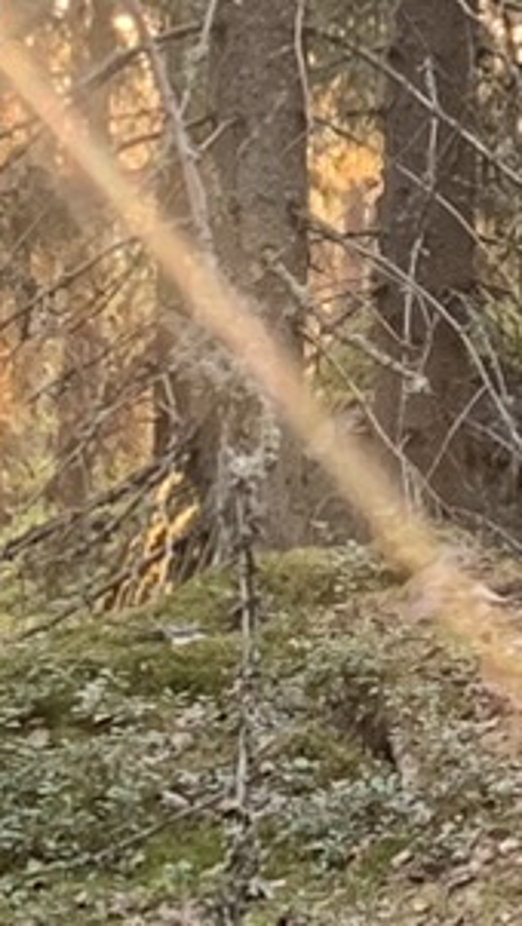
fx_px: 4722
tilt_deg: +4.9
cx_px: 1145
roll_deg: -0.2
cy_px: -101
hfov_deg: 6.1
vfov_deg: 11.1
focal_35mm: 192
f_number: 1.8
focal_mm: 4.25
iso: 250
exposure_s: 1/60
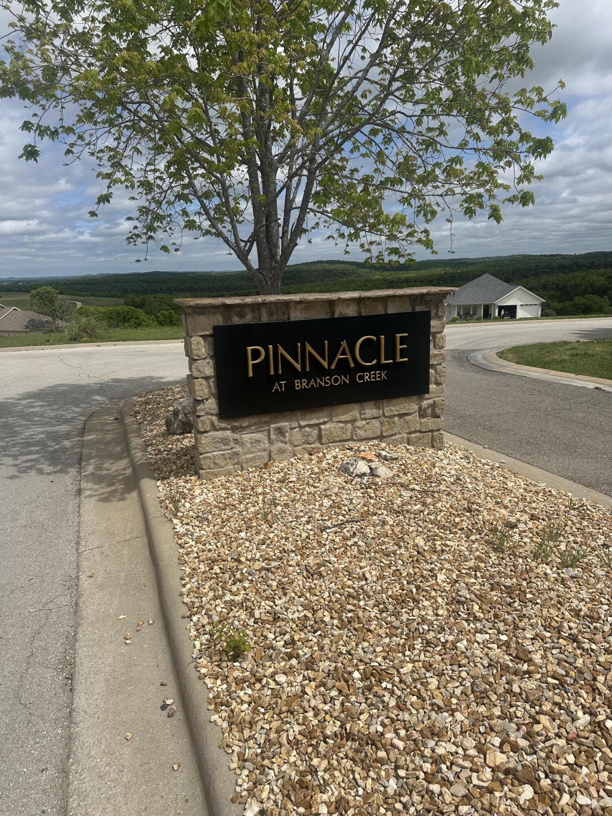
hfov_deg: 56.8
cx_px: 306
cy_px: 408
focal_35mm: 24
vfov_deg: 71.6
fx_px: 566
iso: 80
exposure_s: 1/8929
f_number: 1.78
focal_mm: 6.86
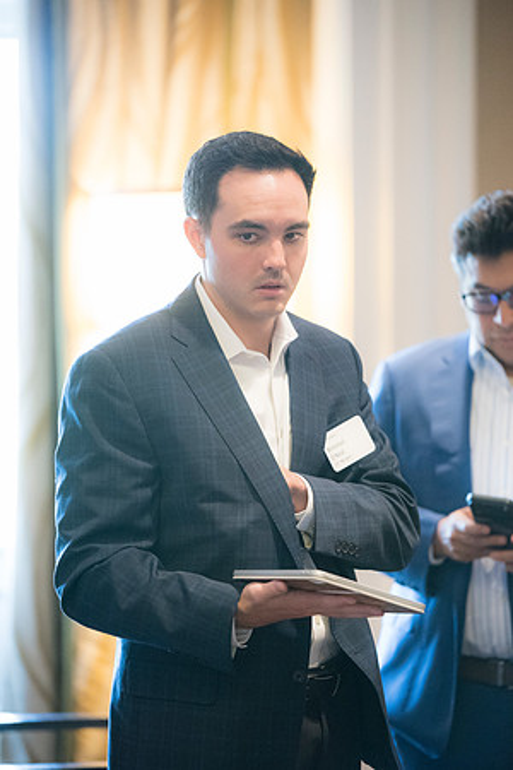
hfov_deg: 9.1
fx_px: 3206
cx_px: 256
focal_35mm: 150
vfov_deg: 13.7
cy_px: 385
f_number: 2.8
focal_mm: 150
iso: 6400
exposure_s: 1/125
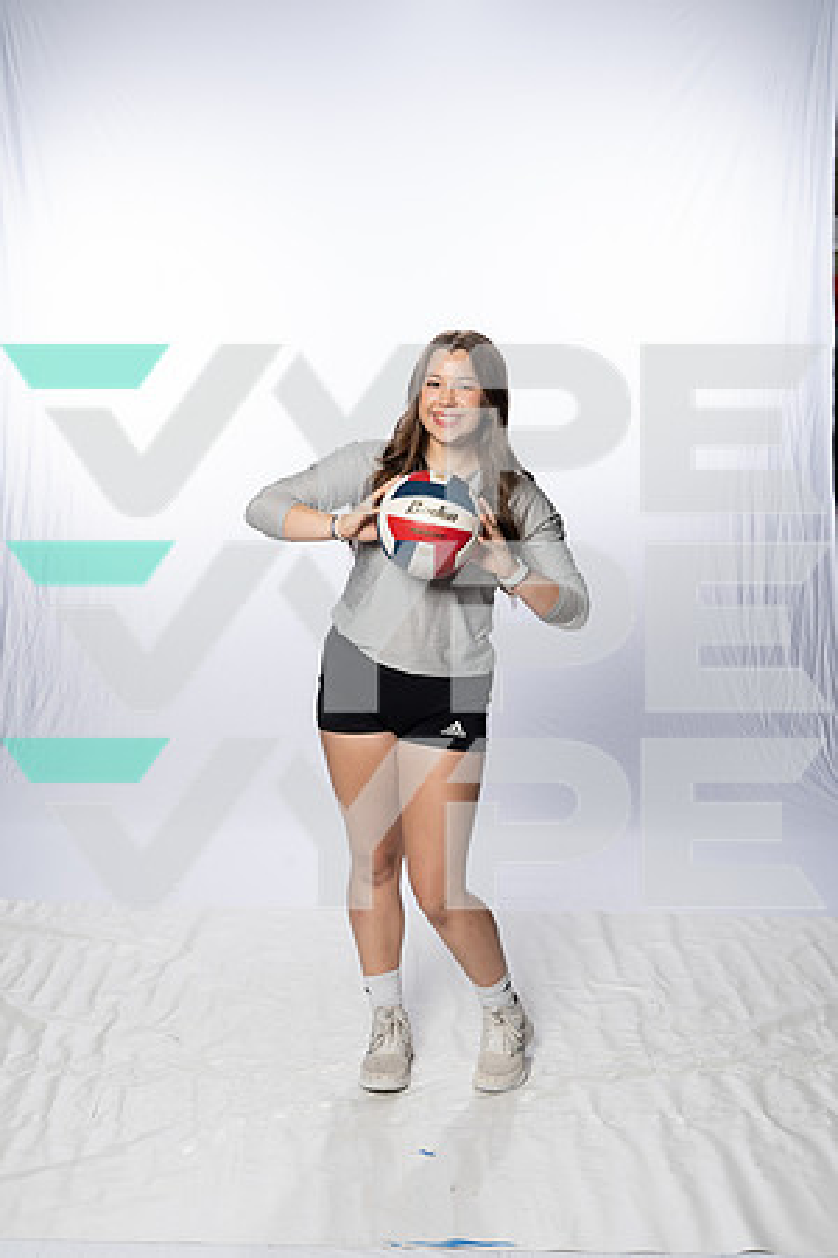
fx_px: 1641
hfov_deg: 28.6
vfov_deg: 41.9
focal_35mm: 47
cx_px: 419
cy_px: 629
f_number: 8
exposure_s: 1/250
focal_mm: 47
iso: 640
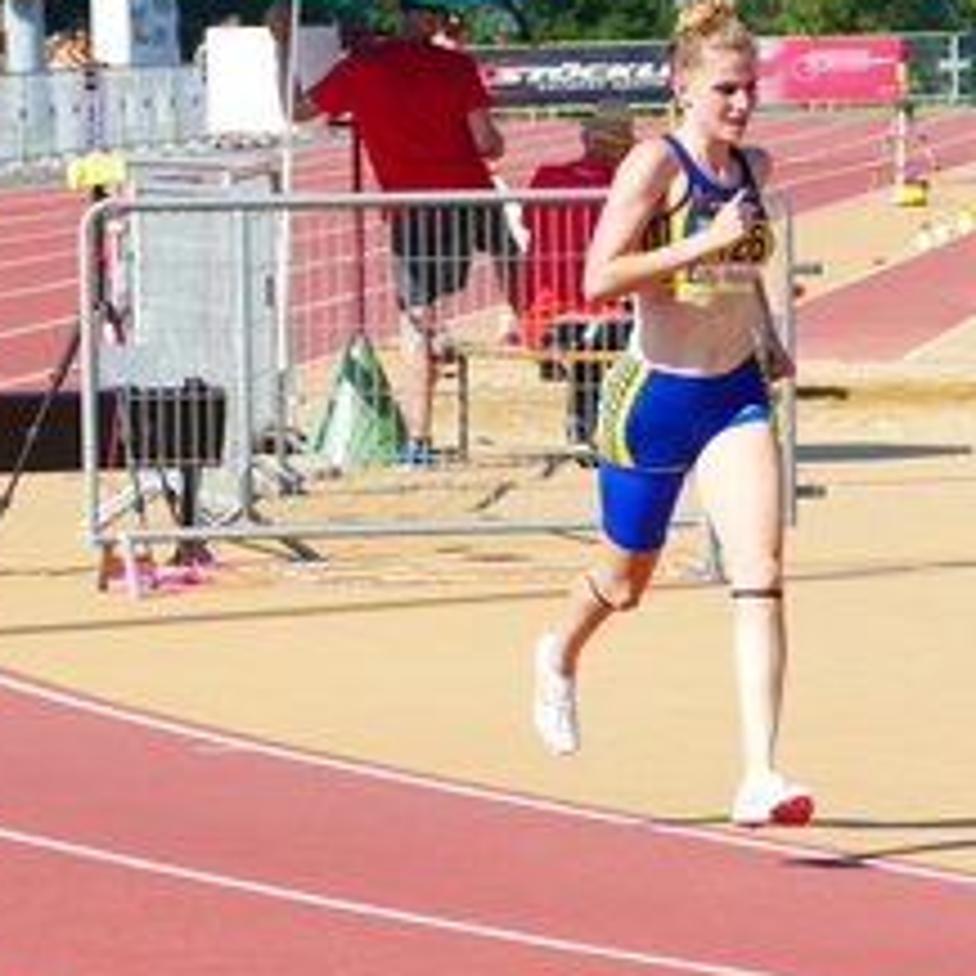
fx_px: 10367
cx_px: 715
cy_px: 526
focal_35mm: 325
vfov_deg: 5.4
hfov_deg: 5.4
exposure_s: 1/800
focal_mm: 56.08
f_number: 3.9
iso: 125
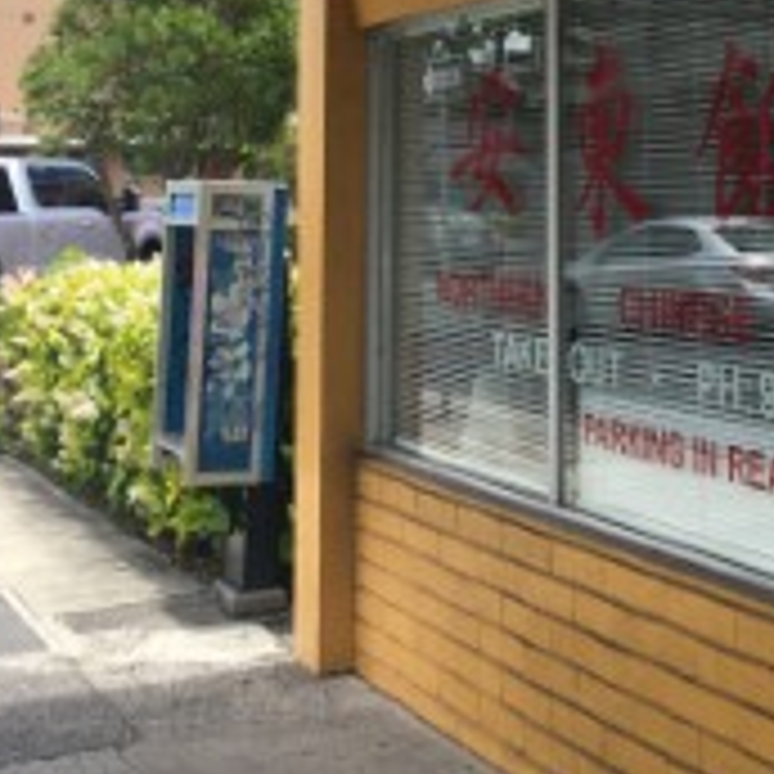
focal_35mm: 67
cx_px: 585
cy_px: 112
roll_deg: -0.4
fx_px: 1695
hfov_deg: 25.4
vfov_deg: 25.1
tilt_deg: +1.6
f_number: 2.2
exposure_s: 1/668
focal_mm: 4.15
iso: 25
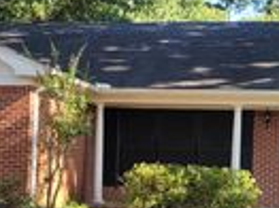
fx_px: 797
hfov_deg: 19.8
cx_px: 155
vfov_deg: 14.8
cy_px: 160
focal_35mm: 99
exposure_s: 1/366
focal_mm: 5.4
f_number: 1.8
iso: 40
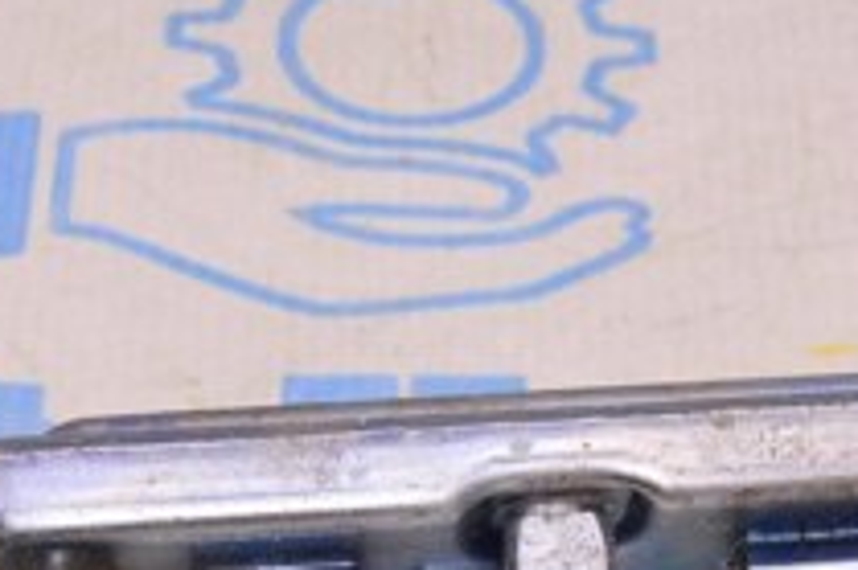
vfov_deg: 9.2
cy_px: 757
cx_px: 661
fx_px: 3501
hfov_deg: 13.9
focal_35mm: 147
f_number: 8
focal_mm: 32
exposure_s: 1/125
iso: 1600
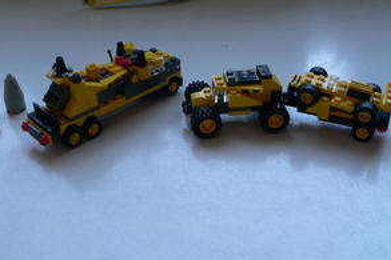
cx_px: 173
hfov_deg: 42.7
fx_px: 499
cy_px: 125
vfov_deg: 29.2
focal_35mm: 46
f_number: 2.8
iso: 100
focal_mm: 6
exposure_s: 1/60
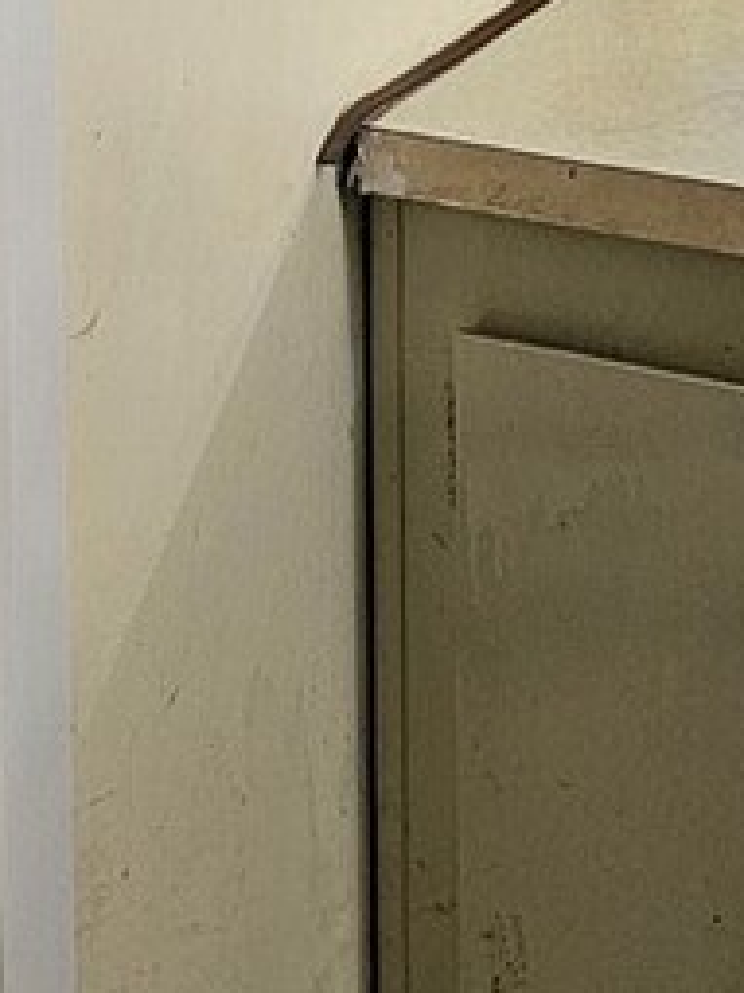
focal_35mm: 130
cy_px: -720
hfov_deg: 11.3
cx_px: 756
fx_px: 3729
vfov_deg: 13.7
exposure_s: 1/120
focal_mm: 6.3
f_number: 1.7
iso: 800
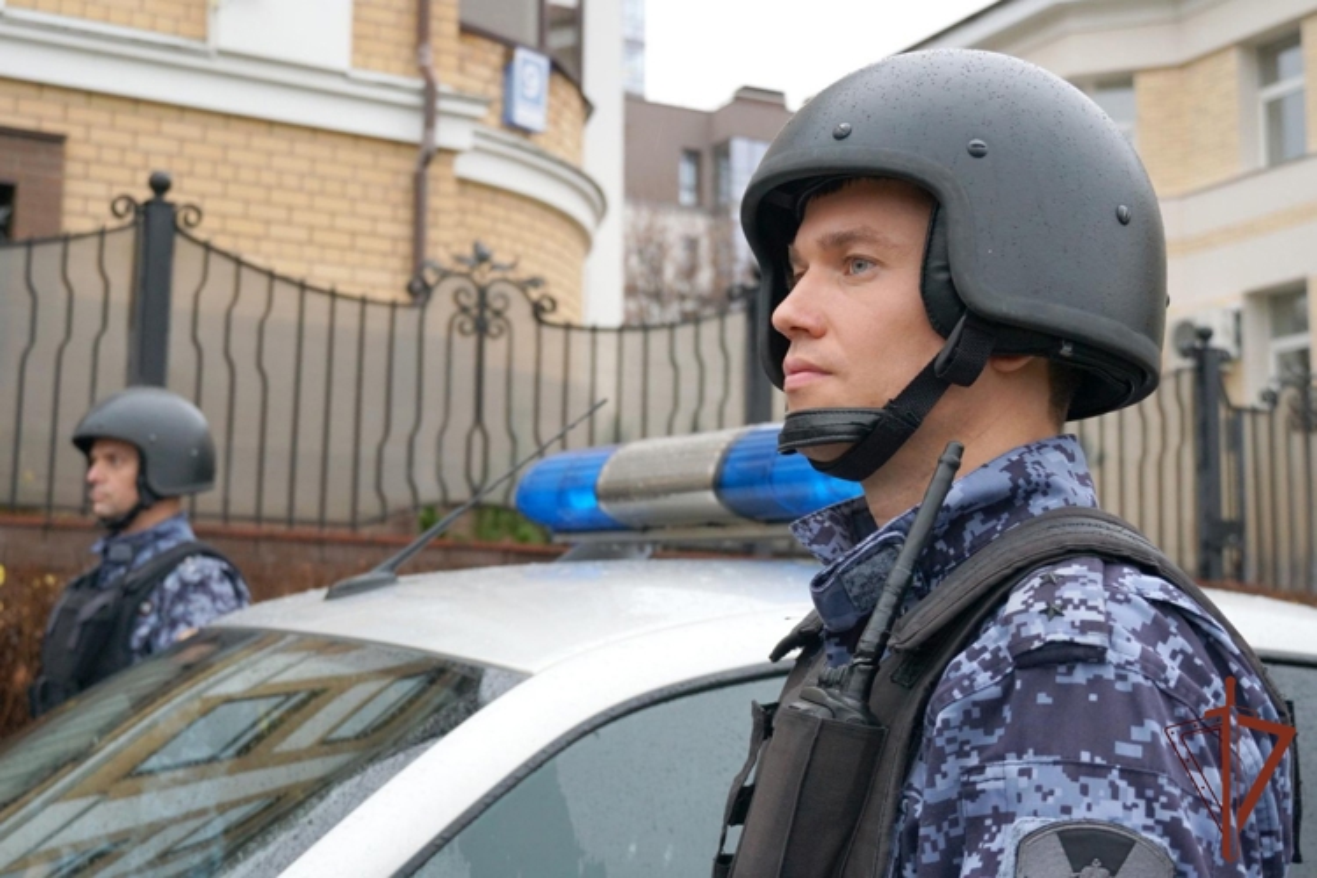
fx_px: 1646
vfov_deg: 29.9
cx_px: 658
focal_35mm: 45
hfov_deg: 43.6
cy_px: 439
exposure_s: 1/160
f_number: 4.5
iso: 800
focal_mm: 30
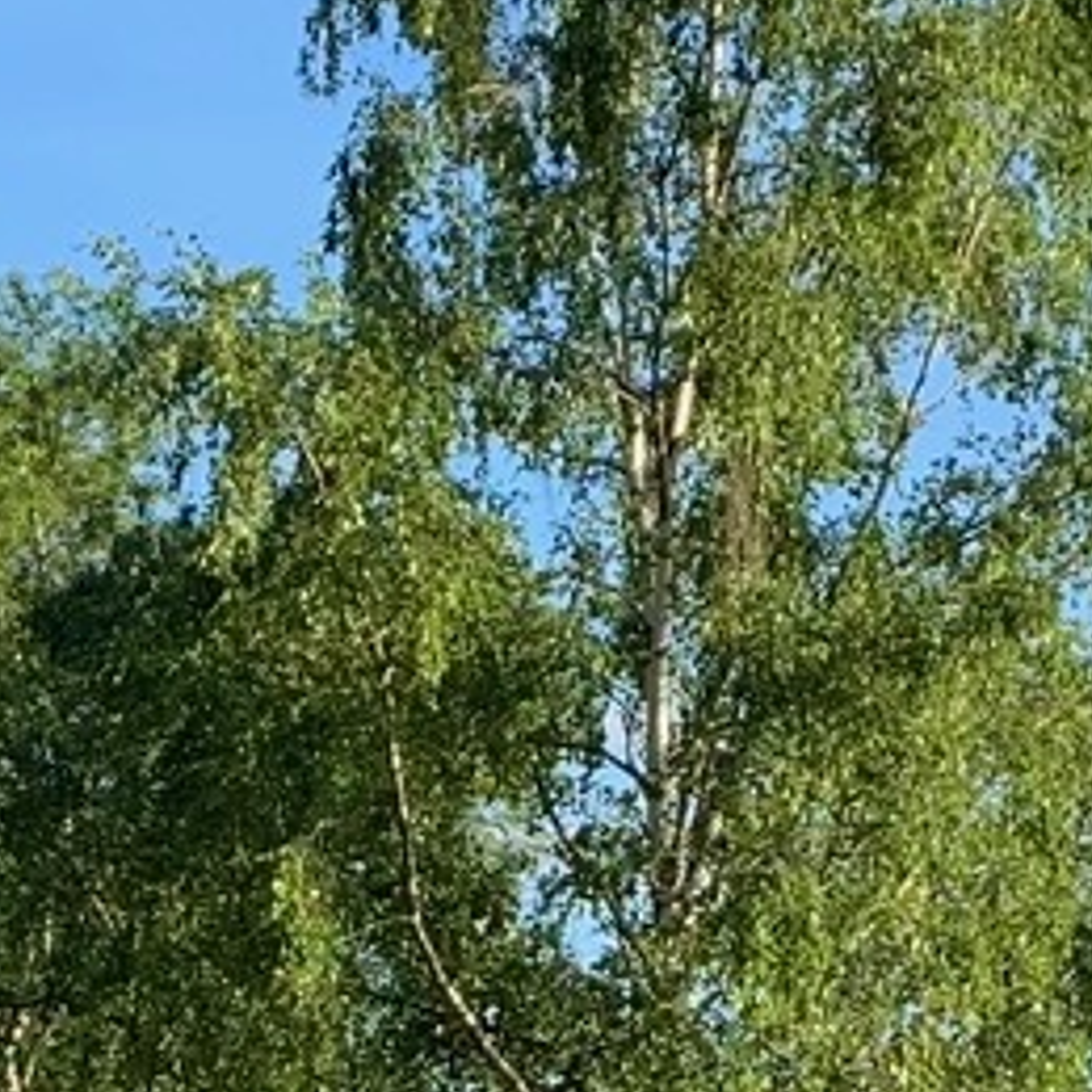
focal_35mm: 178
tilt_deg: -1.1
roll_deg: +0.8
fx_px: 6353
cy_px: 1856
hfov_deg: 9.8
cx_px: 361
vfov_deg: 9.4
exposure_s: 1/743
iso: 25
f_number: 1.8
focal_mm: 4.25
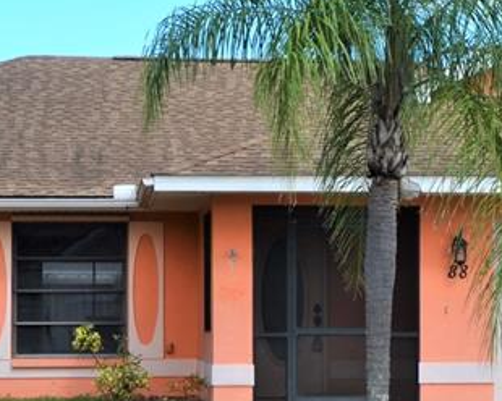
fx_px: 1931
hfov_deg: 14.8
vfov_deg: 11.9
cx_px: 298
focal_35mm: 130
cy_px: 179
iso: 100
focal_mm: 28
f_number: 7.1
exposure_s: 1/200
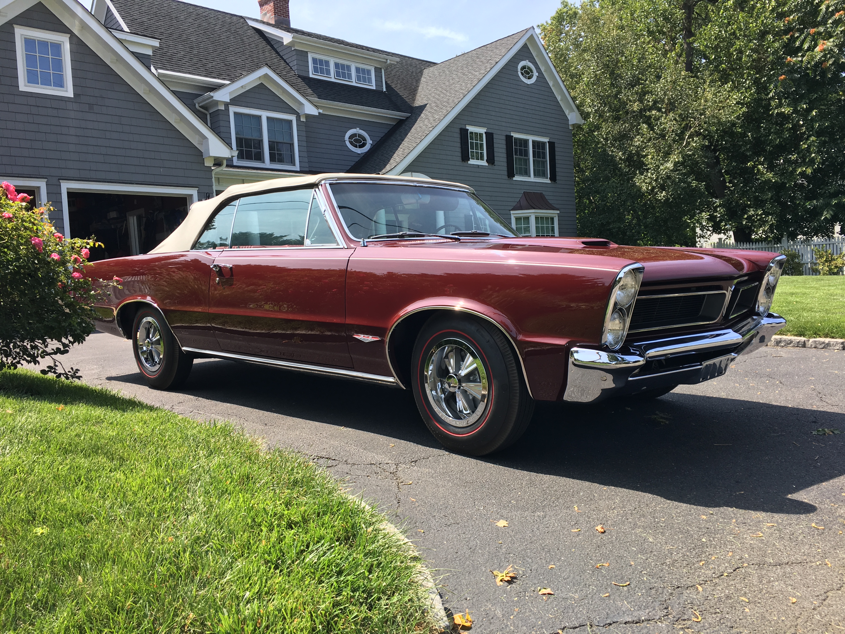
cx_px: 422
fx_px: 708
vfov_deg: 48.2
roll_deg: +3.8
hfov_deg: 61.7
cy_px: 317
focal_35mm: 29
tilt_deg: -2.4
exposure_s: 1/466
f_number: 2.2
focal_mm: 4.15
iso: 25
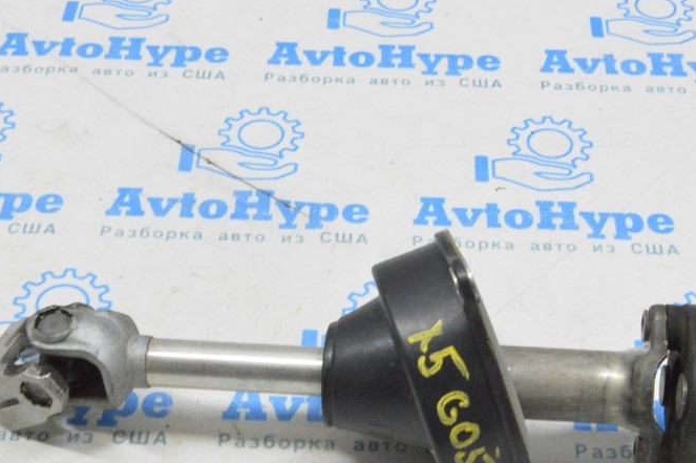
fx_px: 1387
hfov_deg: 28.2
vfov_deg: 18.9
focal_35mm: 72
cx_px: 388
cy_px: 325
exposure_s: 1/20
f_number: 20
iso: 6400
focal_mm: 31
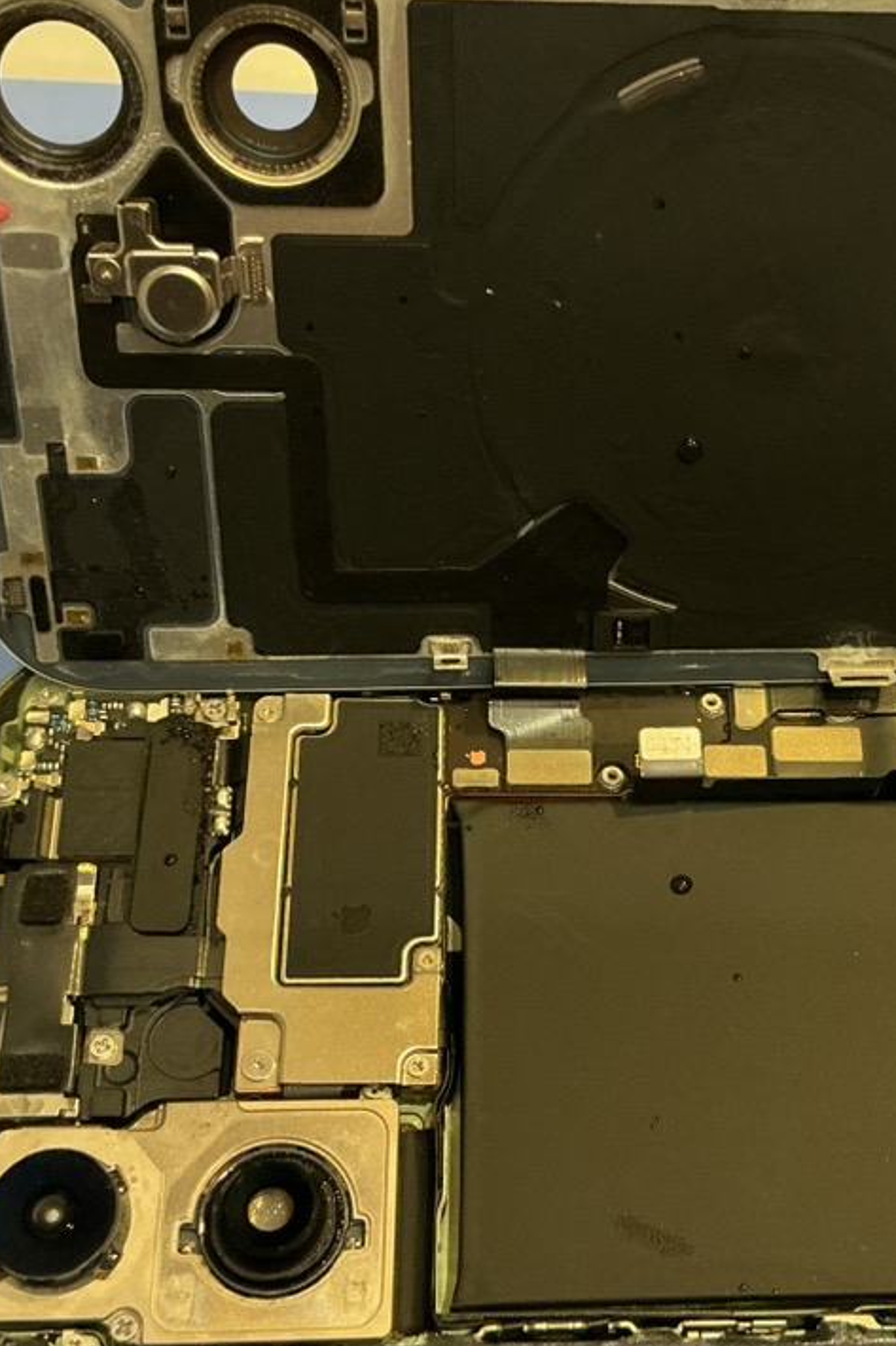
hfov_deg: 26.2
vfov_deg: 38.9
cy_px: 726
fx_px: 1905
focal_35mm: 51
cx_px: 665
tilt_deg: -59.7
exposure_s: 1/60
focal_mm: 3
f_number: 1.8
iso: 160
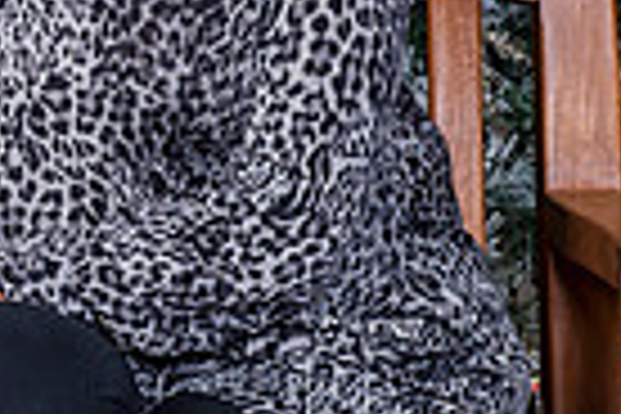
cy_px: -130
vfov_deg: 3.8
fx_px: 6141
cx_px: -490
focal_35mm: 356
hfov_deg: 5.7
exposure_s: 1/125
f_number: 8
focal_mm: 85
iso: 400
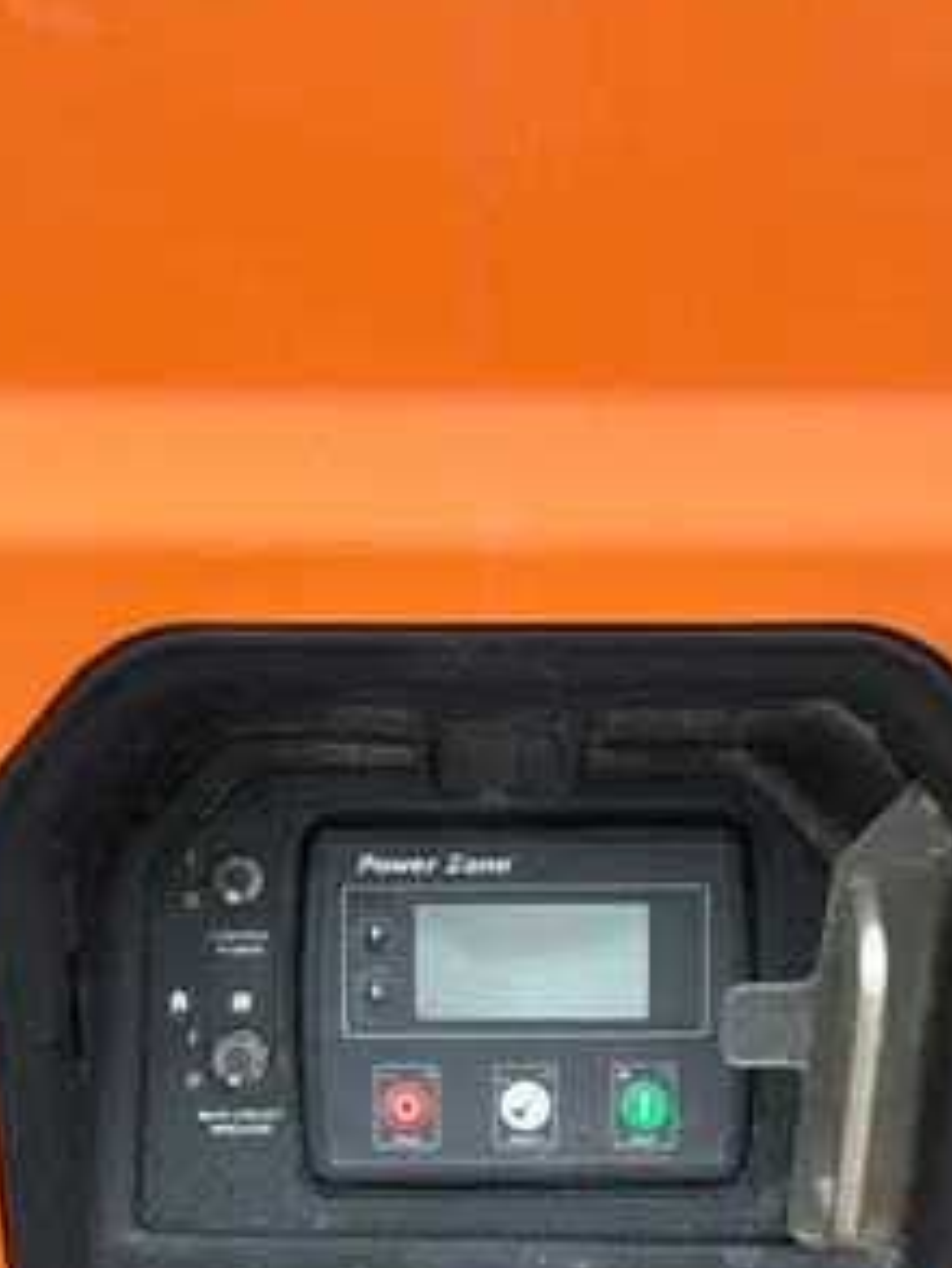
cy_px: 1049
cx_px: 454
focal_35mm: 65
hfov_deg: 22.6
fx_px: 2382
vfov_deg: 29.0
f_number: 1.6
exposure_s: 1/657
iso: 50
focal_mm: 5.96
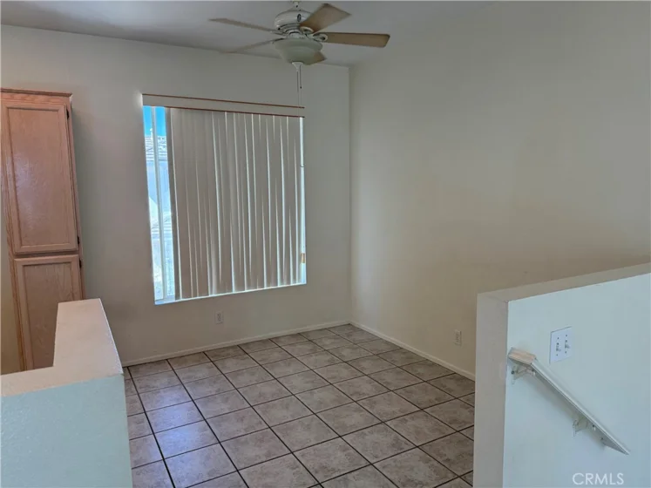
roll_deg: +0.9
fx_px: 451
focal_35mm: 24
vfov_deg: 56.8
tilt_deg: -7.3
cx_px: 326
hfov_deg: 71.6
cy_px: 244
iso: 160
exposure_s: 1/230
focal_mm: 6.76
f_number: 1.78
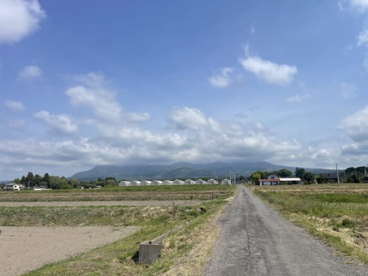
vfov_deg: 54.9
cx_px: 184
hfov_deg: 69.4
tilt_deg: +11.0
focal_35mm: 25
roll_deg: +0.0
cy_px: 138
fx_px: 266
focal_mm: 5.1
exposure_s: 1/6250
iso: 32
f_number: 1.6
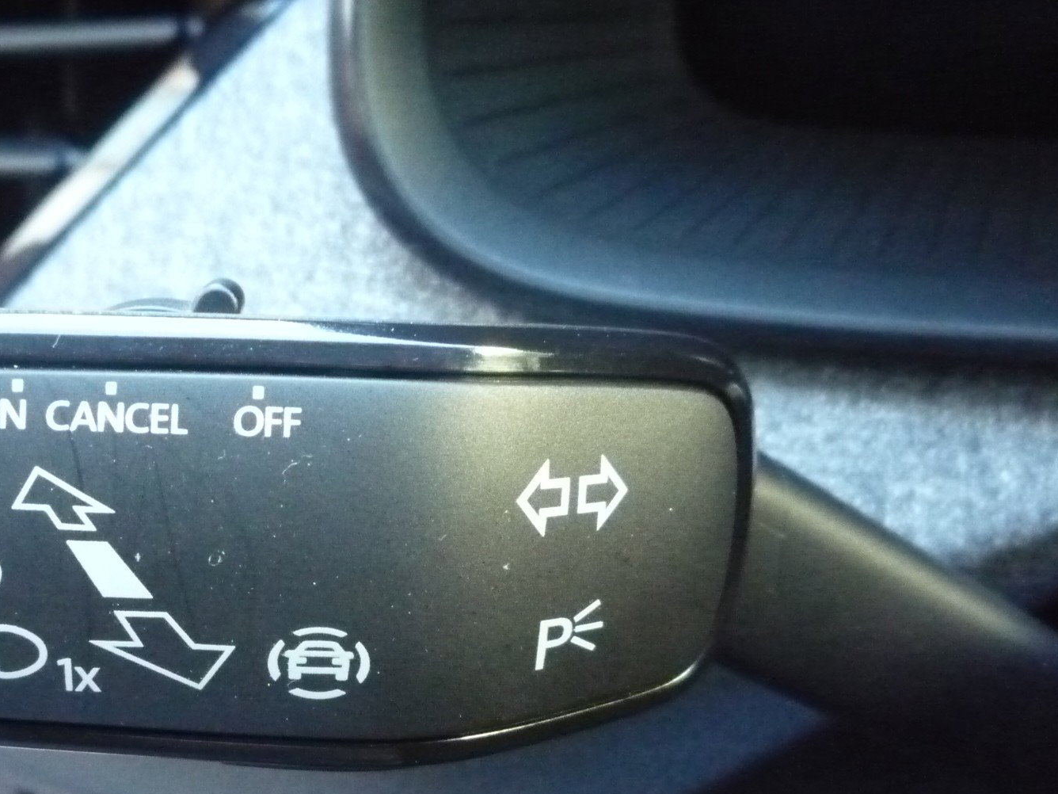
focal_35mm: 46
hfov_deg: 40.3
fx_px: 1406
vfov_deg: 31.2
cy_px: 545
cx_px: 288
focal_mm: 5.2
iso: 800
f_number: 3.3
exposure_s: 1/20
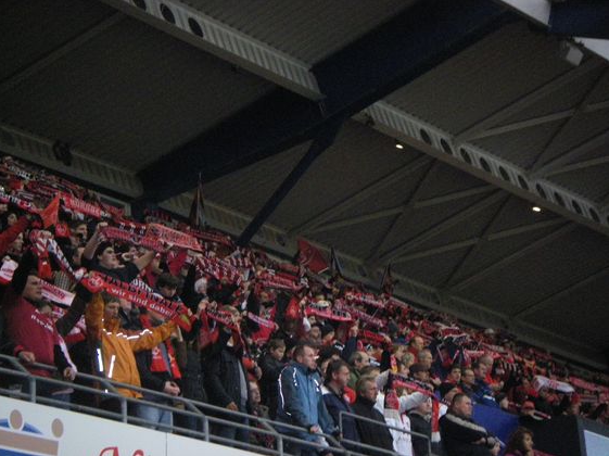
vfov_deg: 10.0
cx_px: 303
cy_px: 227
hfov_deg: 13.3
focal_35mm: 148
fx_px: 2602
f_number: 4.3
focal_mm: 24.2
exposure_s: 1/125
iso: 800
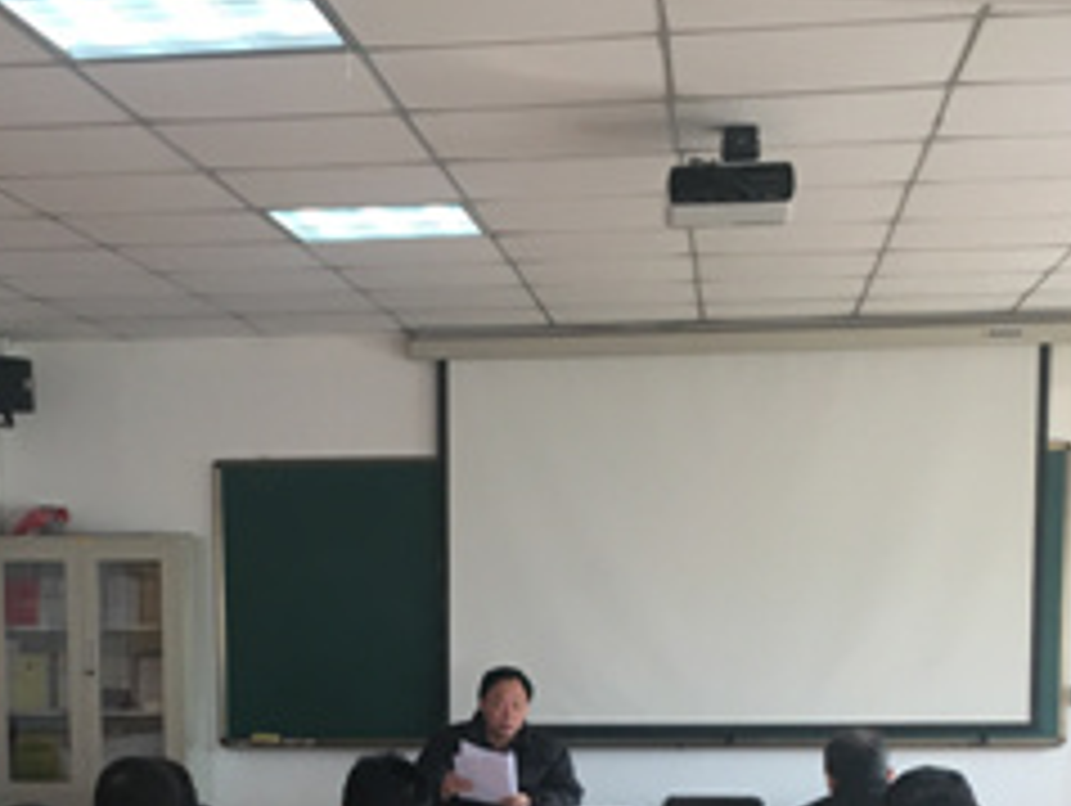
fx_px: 2261
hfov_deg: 26.6
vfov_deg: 19.5
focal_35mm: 73
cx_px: 418
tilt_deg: -7.0
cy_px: 856
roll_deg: +0.4
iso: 40
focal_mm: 4.15
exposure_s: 1/33
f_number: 2.2
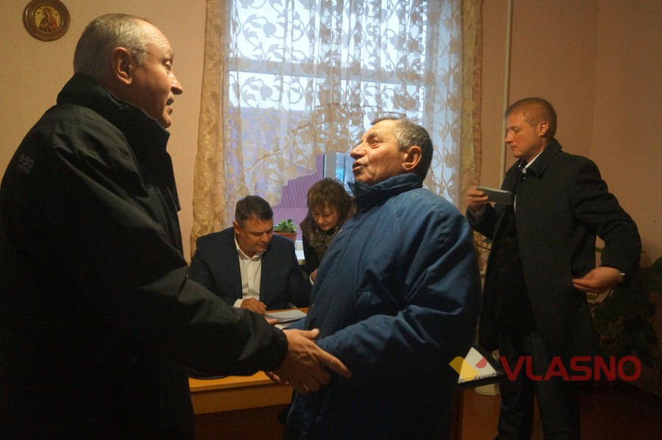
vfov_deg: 39.9
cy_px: 220
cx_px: 331
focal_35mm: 33
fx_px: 606
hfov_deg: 57.2
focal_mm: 22
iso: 3200
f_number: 4
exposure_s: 1/50
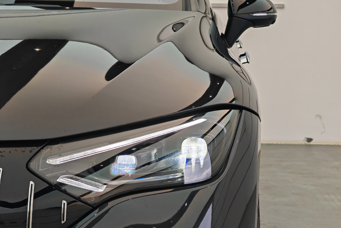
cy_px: 119
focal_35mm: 99
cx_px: 170
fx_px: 938
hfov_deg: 20.6
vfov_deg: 13.8
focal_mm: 14.92
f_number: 3
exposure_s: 1/100
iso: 50
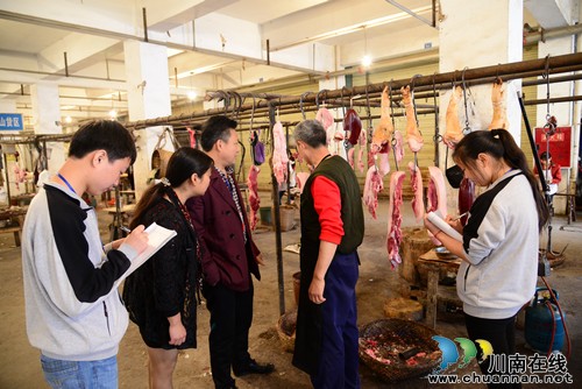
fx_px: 388
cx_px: 291
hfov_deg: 73.7
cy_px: 194
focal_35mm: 24
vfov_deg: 53.2
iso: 1600
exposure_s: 1/25
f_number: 4
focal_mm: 24
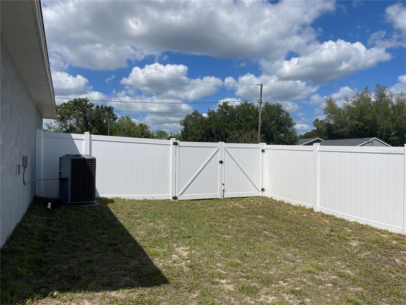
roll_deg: -0.4
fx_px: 305
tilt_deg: +0.1
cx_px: 203
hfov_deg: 67.3
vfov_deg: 53.1
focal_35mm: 26
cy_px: 152
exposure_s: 1/12048
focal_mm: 5.1
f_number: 1.6
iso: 50
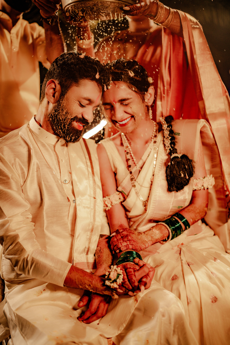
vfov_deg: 54.4
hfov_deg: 37.9
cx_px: 115
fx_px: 335
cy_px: 172
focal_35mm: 35
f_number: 1.4
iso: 800
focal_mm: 35
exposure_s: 1/500
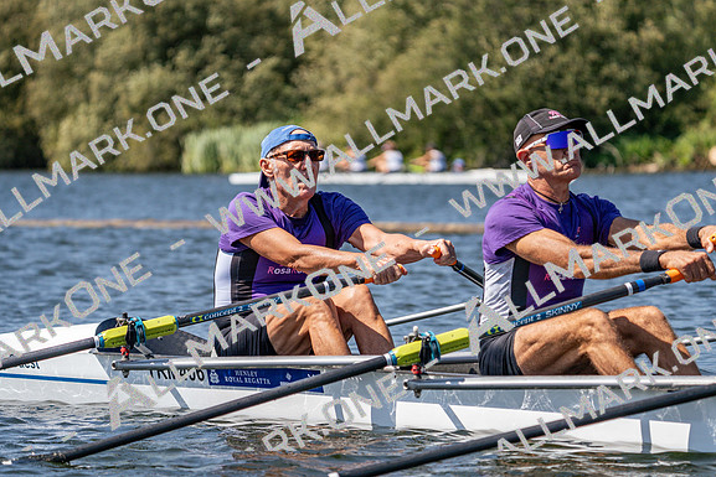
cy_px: 238
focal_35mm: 201
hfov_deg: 10.2
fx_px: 3998
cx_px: 359
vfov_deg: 6.8
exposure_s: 1/2000
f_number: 5.6
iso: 250
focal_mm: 200
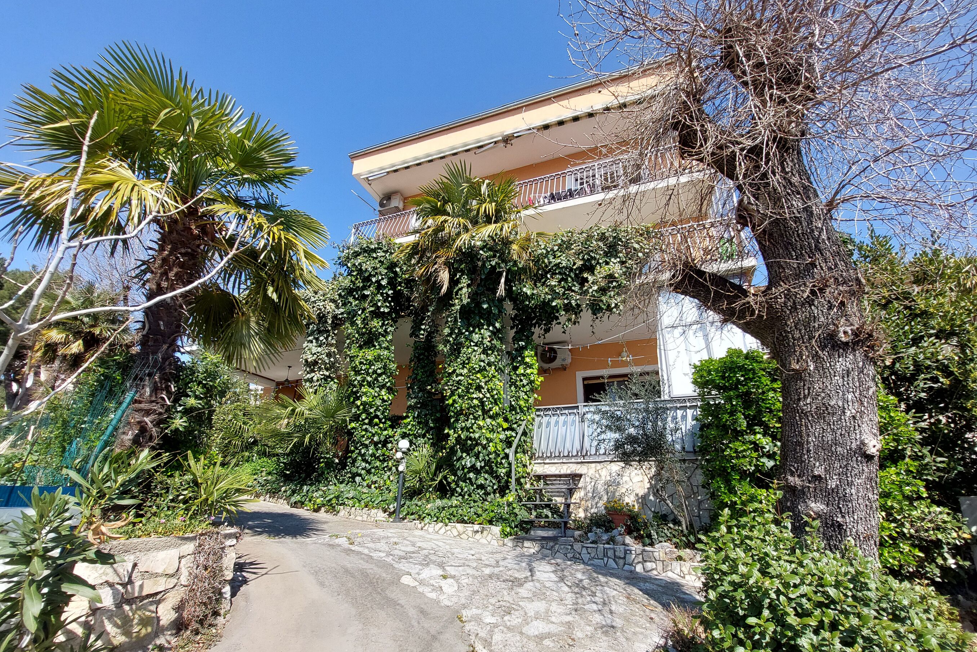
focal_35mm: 14
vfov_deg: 80.8
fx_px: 380
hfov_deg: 104.2
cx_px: 505
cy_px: 366
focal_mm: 1.74
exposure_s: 1/970
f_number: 2.2
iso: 50
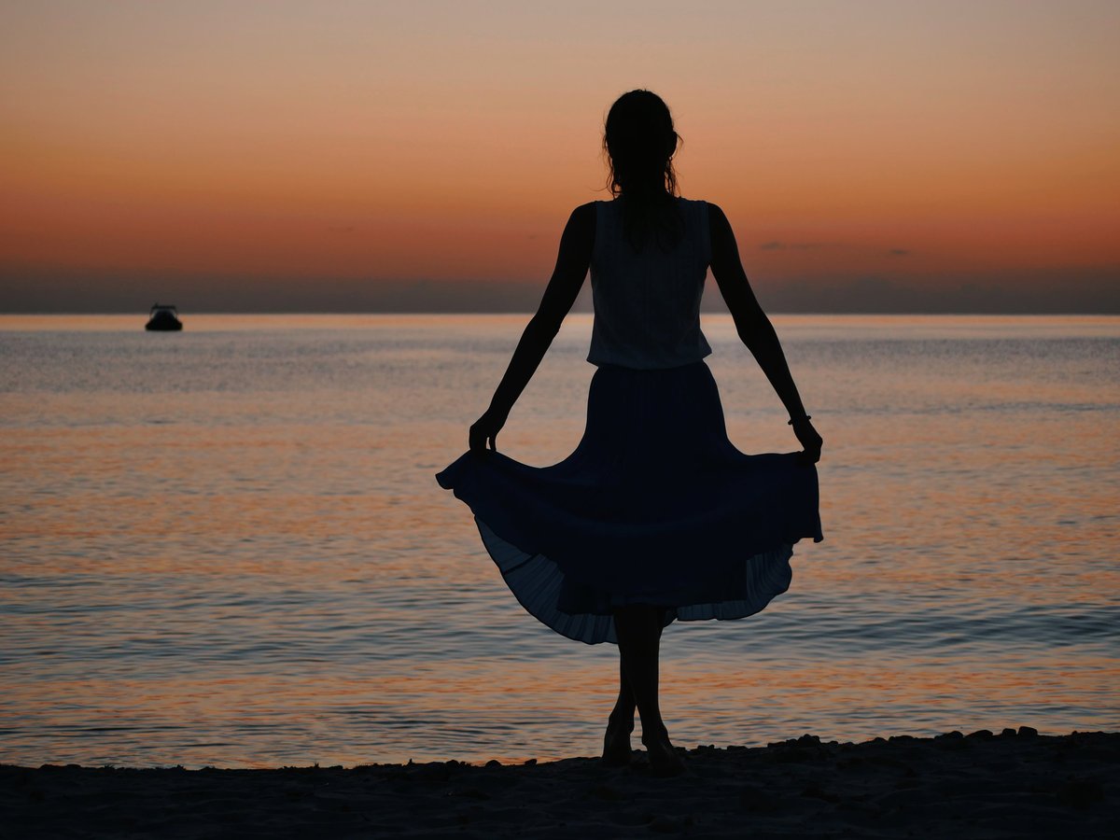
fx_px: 2912
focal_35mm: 90
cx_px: 560
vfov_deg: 16.4
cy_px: 420
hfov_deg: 21.8
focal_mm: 45
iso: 200
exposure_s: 1/160
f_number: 4
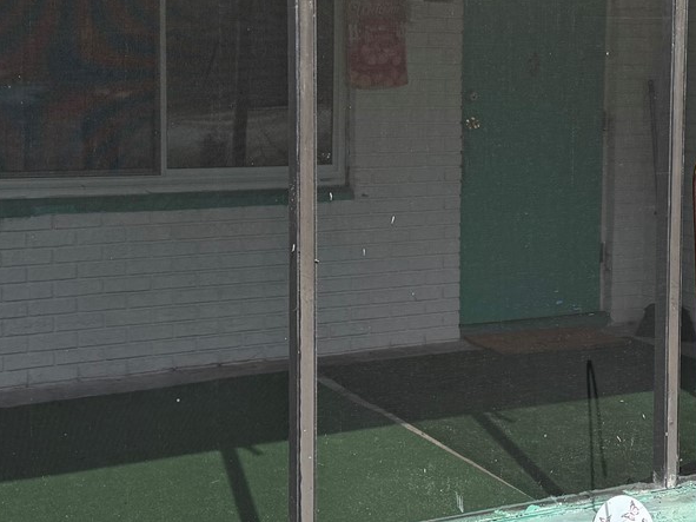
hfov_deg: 29.6
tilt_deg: -5.0
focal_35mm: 65
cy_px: 176
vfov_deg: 22.5
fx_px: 1307
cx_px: 464
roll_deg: -0.9
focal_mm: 6.76
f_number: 1.78
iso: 80
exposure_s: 1/4673
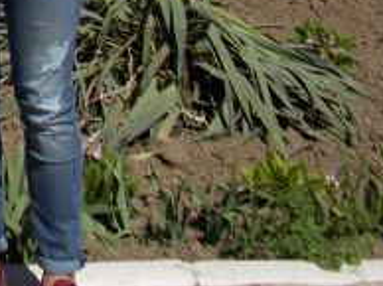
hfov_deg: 14.2
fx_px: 1370
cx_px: -292
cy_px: -227
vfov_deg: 11.1
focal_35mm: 124
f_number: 10.6
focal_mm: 5.3
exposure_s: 1/160
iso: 80
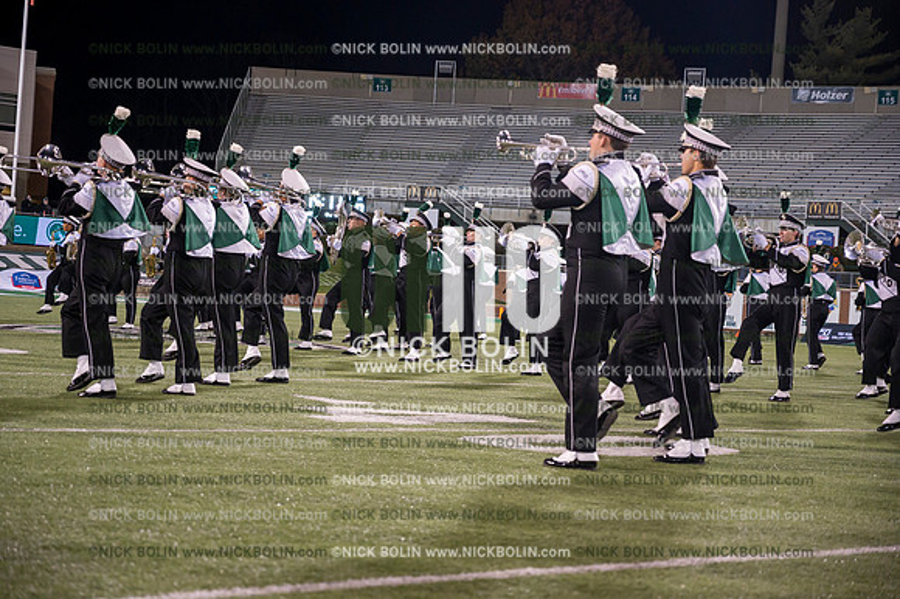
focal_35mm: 70
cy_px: 300
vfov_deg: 19.4
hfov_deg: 28.9
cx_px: 450
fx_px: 1749
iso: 3200
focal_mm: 70
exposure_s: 1/640
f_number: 4
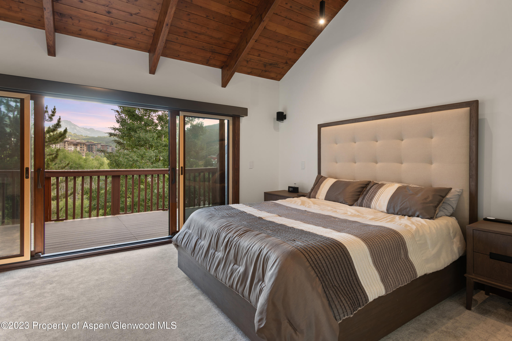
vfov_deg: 64.6
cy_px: 170
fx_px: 270
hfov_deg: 86.9
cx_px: 256
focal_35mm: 19
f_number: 7.1
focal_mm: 19
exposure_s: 1.6
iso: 100
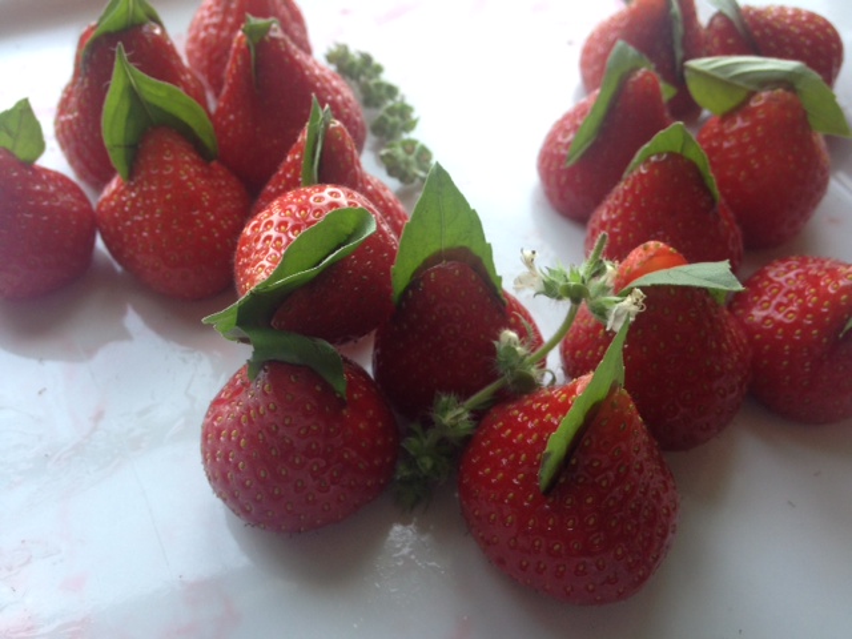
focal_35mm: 33
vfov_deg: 42.9
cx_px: 426
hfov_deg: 55.4
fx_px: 812
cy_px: 320
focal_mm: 4.12
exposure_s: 1/60
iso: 64
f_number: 2.4
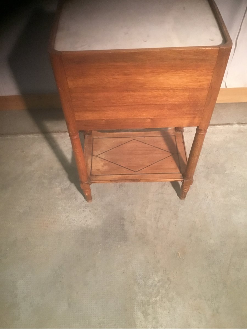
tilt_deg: -53.3
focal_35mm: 31
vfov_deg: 58.4
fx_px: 295
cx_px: 124
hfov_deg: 45.4
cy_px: 164
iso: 200
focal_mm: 3.3
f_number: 2.4
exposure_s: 1/33
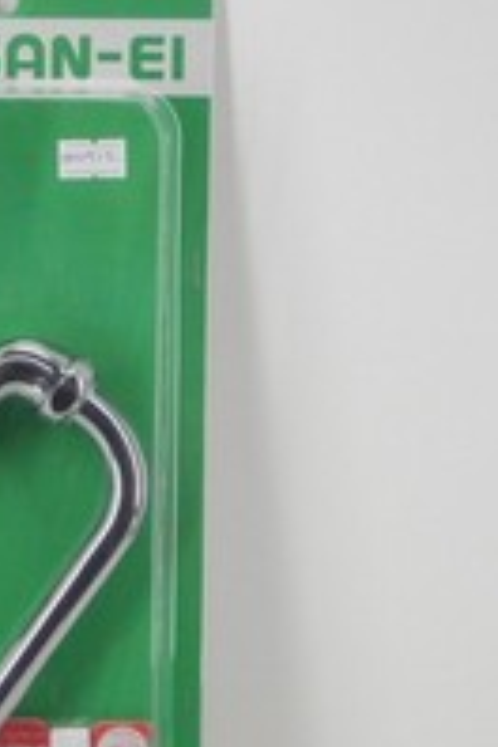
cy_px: 438
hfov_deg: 12.6
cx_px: -11
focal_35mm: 107
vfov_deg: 19.1
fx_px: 2220
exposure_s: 1/40
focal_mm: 9.13
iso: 200
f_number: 4
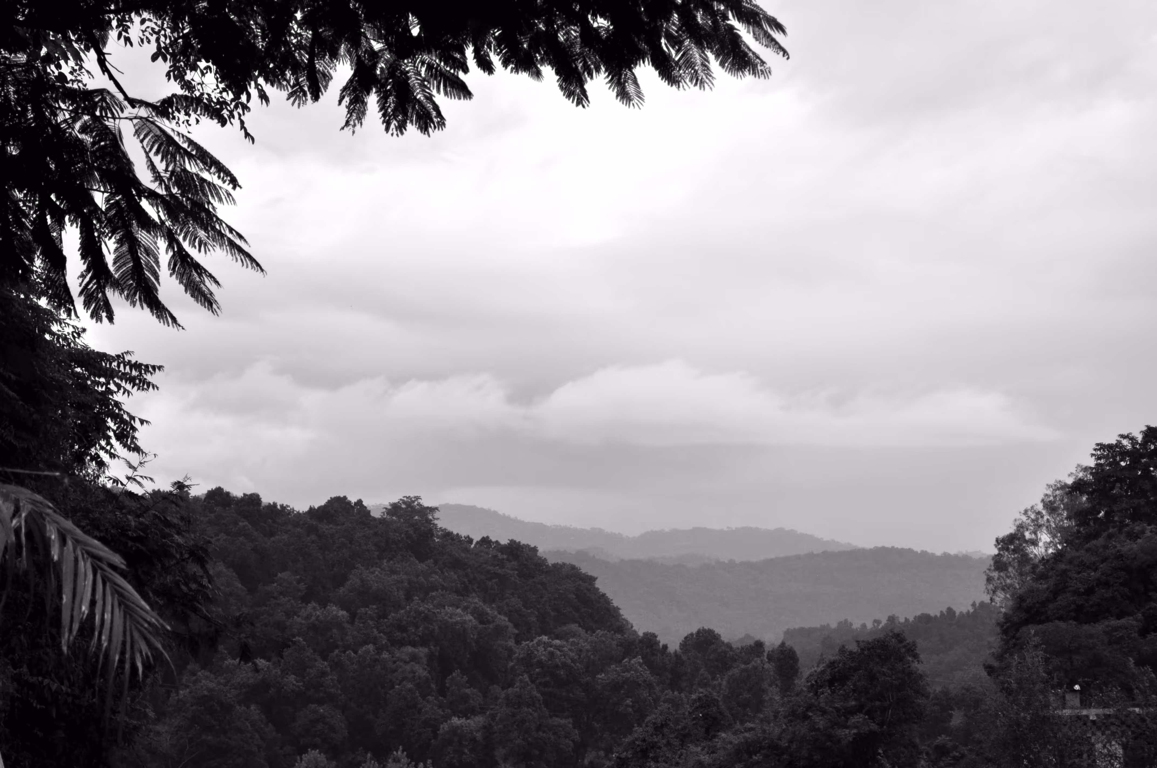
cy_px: 384
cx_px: 578
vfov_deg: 16.5
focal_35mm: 82
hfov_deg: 24.6
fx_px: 2648
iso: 800
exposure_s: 1/640
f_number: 5.6
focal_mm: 55
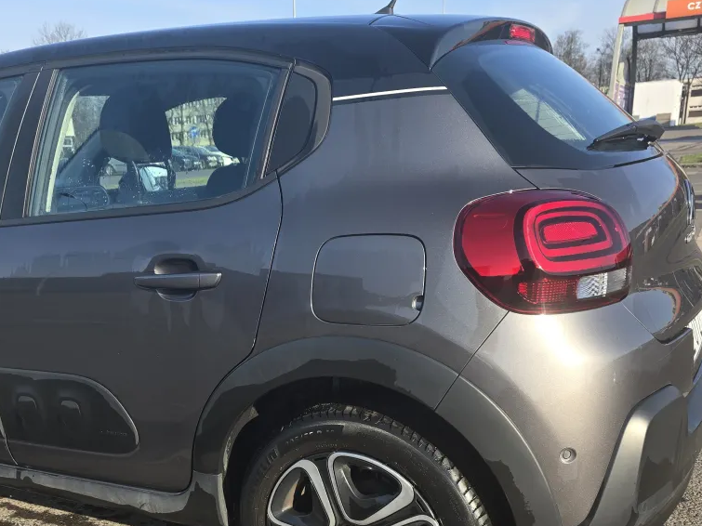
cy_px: 432
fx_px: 791
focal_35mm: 39
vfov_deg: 35.4
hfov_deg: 46.9
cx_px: 222
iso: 12
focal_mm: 6.3
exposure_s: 1/322
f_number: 1.7
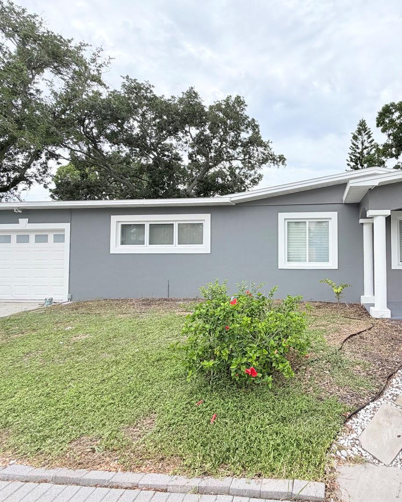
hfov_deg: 66.4
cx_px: 302
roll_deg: +0.7
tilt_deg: +2.0
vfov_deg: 83.2
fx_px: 283
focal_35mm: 19
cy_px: 241
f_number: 2.2
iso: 32
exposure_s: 1/770
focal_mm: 2.22
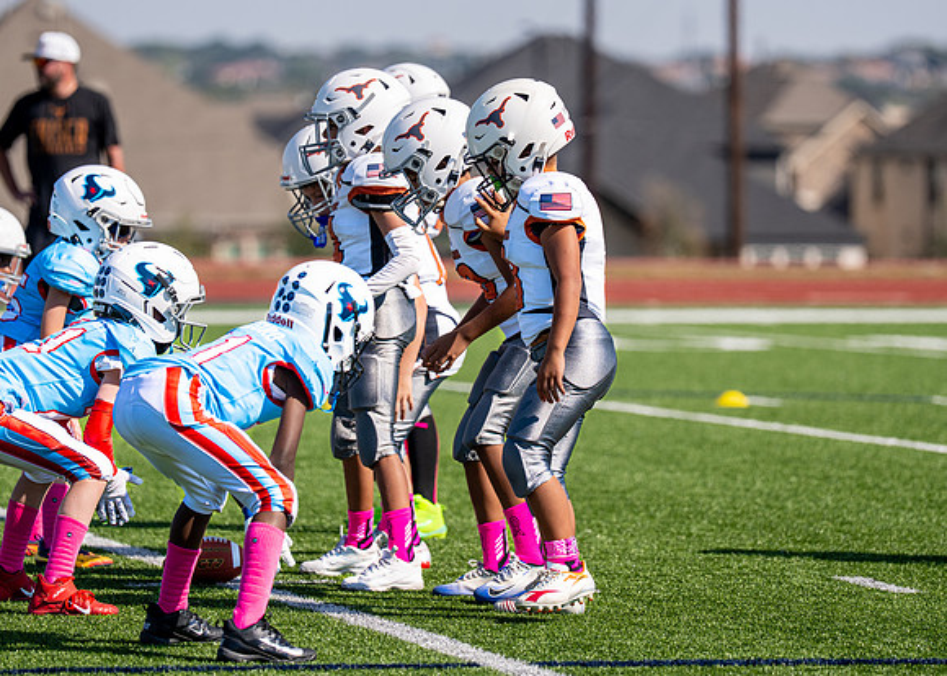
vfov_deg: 5.7
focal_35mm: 254
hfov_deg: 7.9
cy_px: 255
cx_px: 502
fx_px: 6825
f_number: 2.8
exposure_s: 1/2000
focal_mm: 175
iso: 100
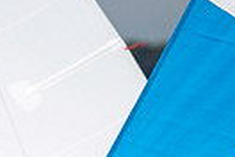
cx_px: 23
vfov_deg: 0.7
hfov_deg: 1.0
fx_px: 12911
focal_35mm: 1978
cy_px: 261
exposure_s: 1/3200
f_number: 4
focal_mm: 300
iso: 250
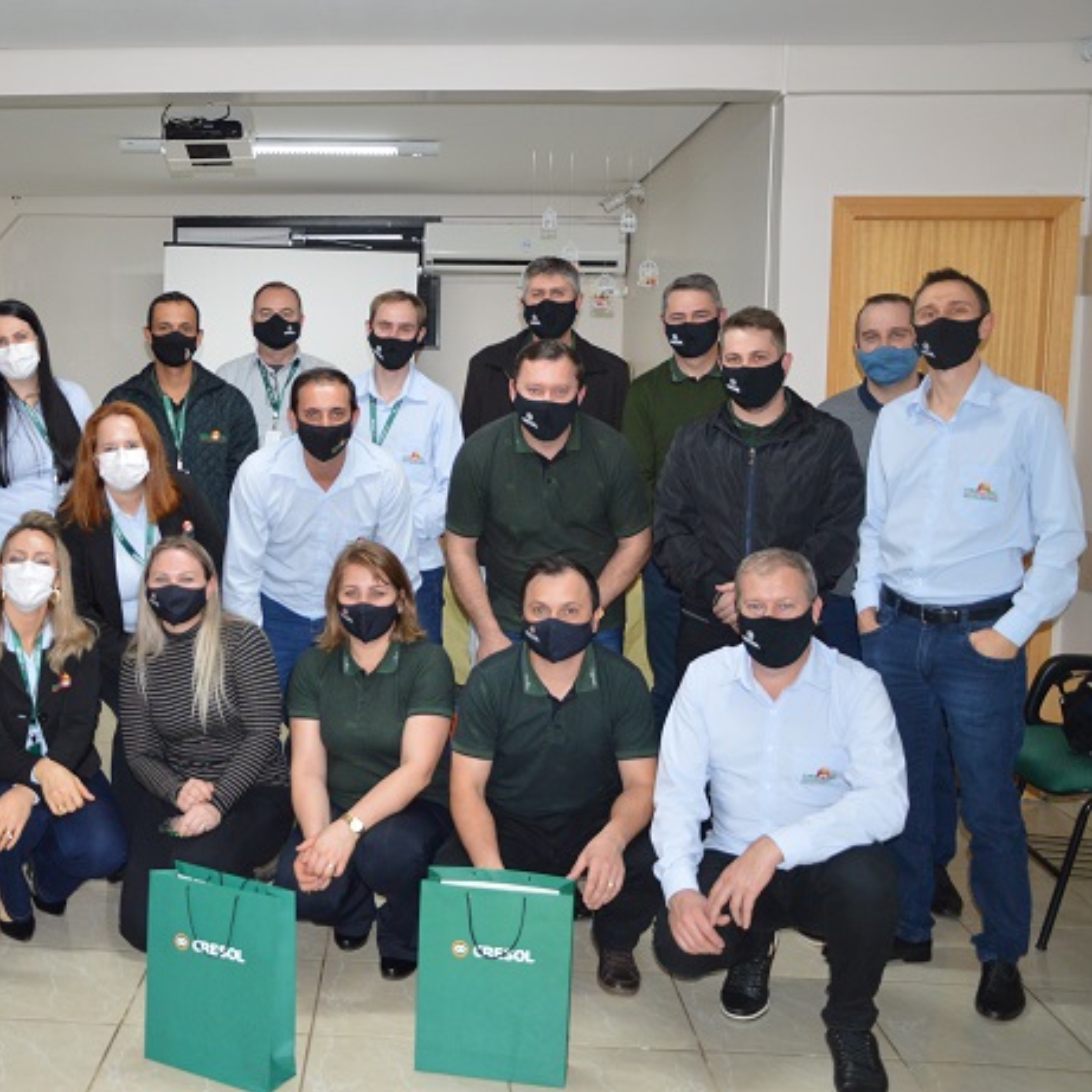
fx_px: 1451
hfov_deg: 40.1
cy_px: 544
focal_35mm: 41
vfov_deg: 41.3
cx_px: 272
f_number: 3.8
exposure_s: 1/60
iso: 900
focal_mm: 21
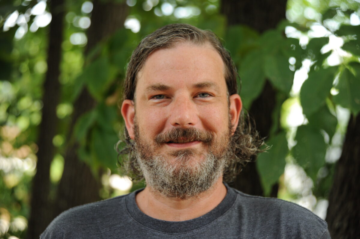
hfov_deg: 23.9
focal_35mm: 85
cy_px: 120
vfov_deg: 16.0
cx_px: 180
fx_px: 849
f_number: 4
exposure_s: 1/400
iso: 1000
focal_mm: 85
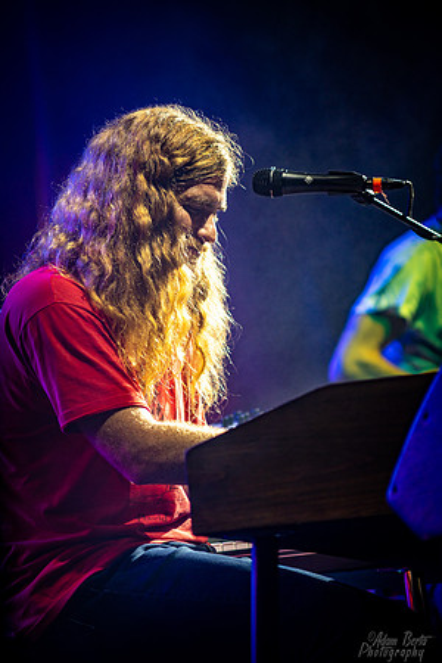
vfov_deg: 9.8
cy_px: 332
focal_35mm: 210
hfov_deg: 6.5
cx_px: 221
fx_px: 3867
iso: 400
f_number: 4
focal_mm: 210
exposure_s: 1/250
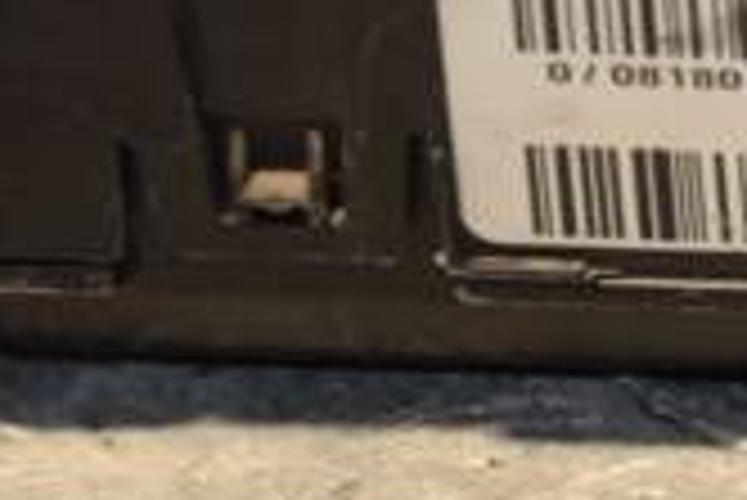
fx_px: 11813
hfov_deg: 3.6
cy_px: 239
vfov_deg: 2.4
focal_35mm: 569
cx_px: 1161
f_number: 5.6
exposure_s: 1/160
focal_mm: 105
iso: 800
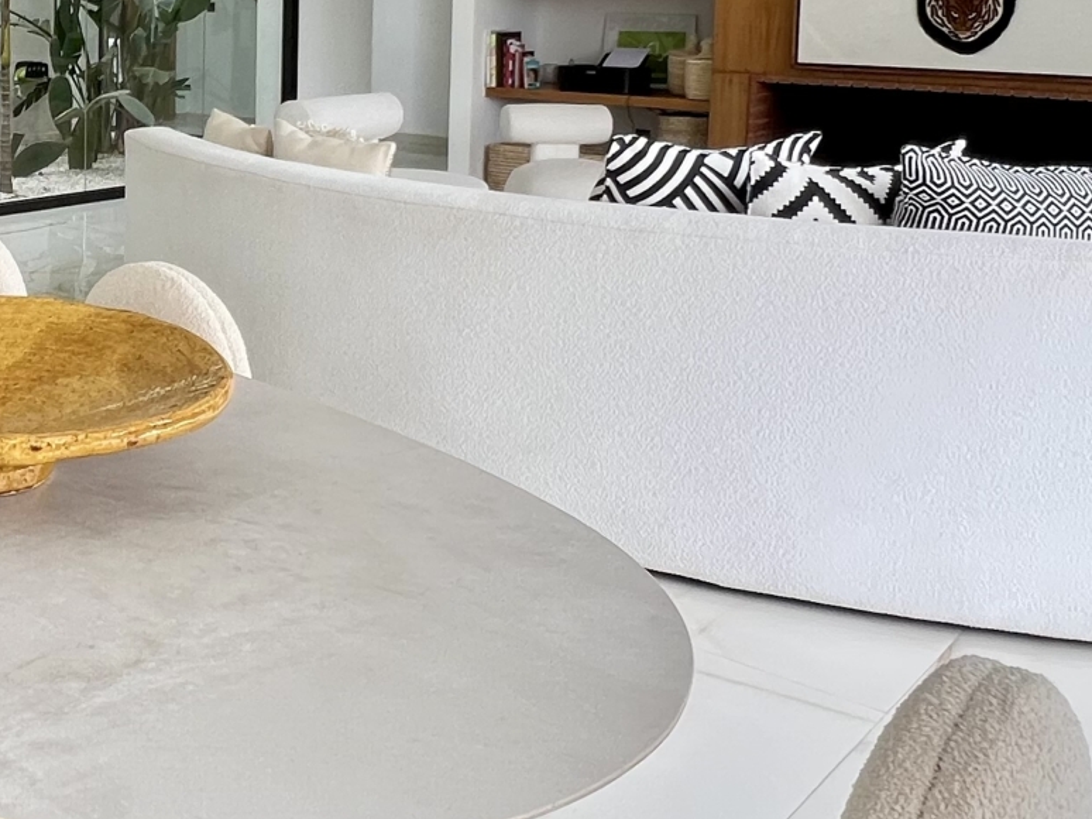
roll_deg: -0.7
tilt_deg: -5.0
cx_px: 63
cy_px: 89
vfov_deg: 32.0
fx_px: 1356
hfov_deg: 39.9
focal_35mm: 43
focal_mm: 1.57
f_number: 1.8
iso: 40
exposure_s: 1/99
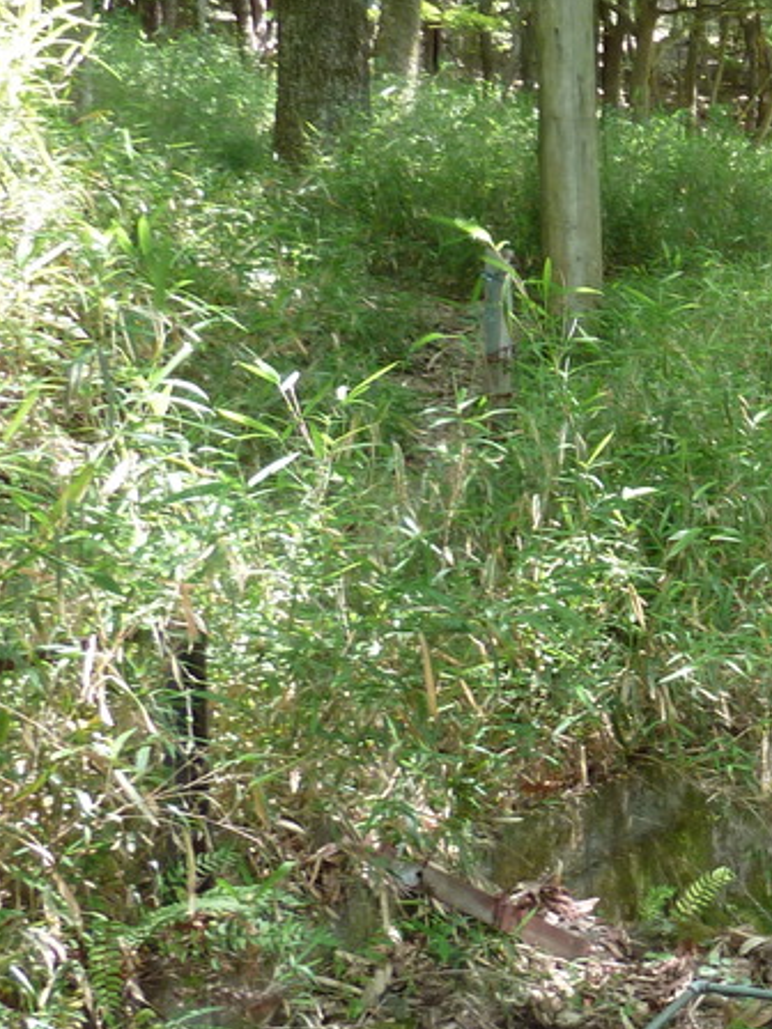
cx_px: 1257
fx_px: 1992
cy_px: 452
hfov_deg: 18.6
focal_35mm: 67
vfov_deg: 28.9
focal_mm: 4.1
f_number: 3.3
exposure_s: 1/30
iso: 125
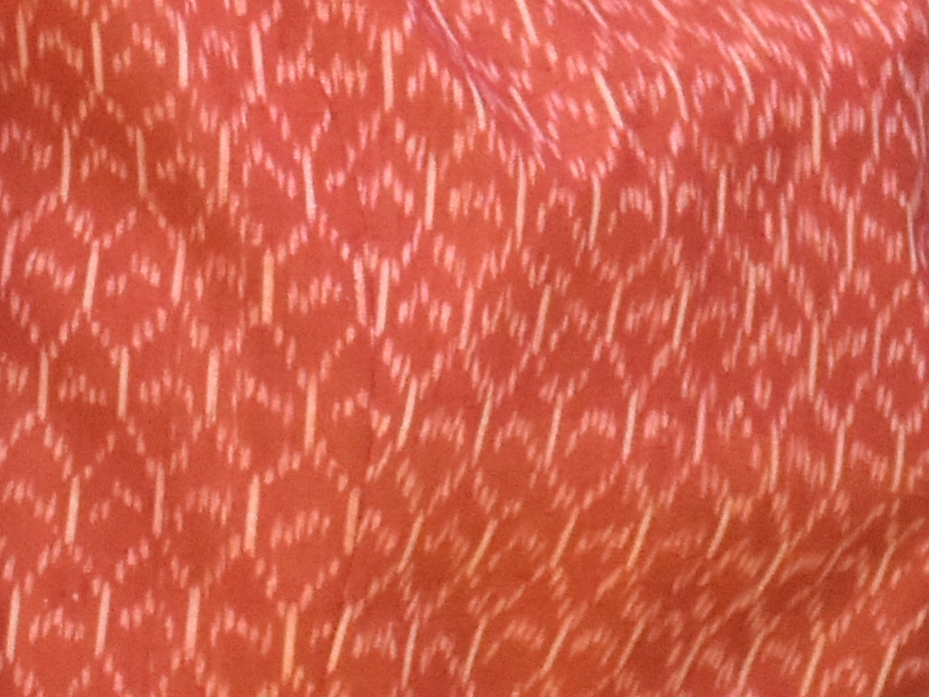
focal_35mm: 651
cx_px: 1422
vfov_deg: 2.3
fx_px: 17476
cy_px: -442
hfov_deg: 3.0
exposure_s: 1/640
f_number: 6.3
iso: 2500
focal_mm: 70
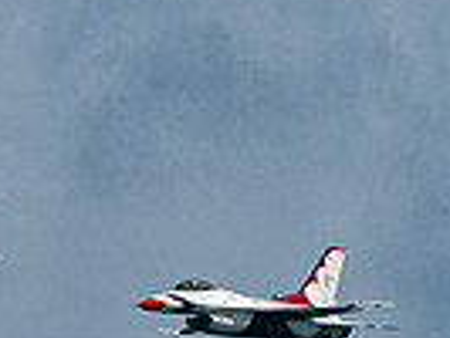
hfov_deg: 0.6
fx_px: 42639
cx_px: -225
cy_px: 281
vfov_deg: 0.5
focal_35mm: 3277
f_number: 10
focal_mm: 400
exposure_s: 1/1600
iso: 800
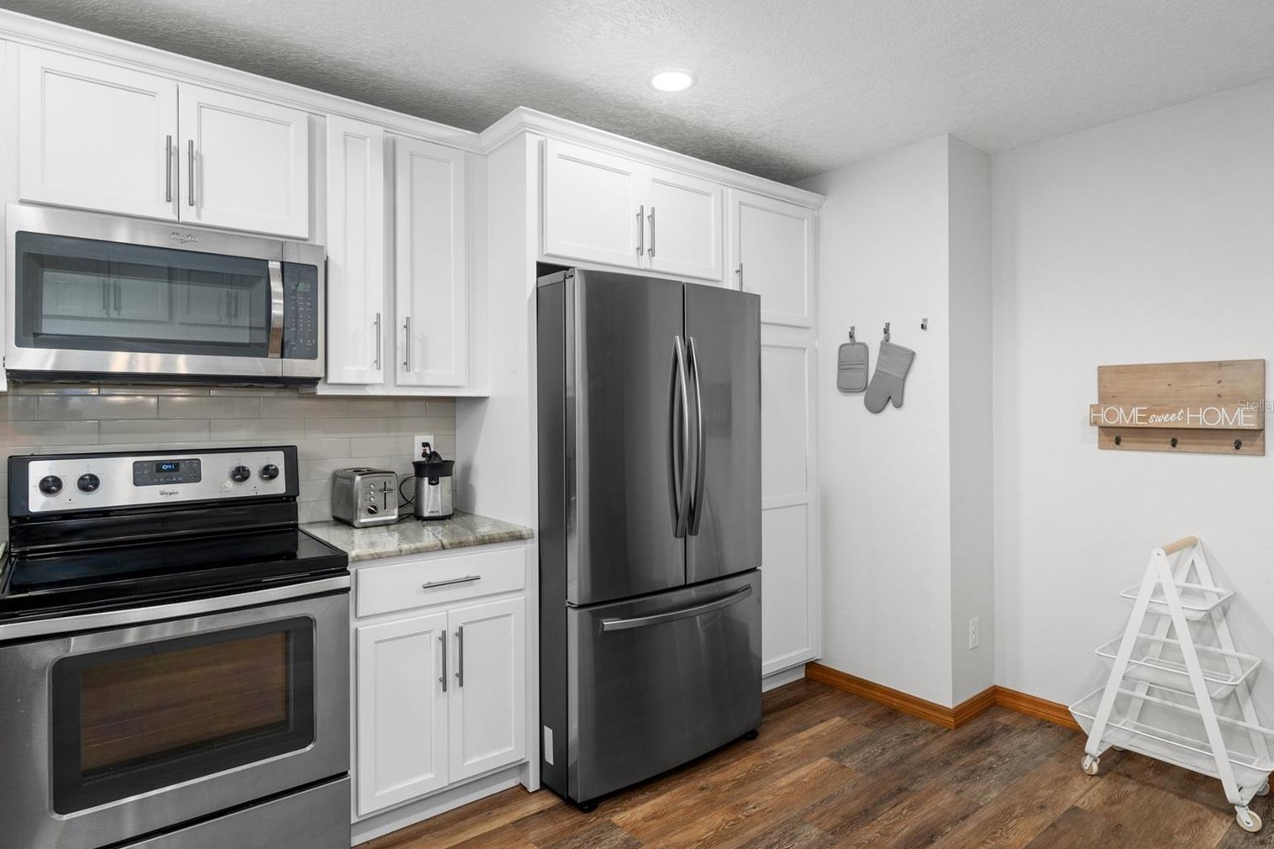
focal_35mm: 19
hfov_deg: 86.9
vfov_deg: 64.5
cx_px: 640
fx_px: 672
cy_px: 405
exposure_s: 1/1.25
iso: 320
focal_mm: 12
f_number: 8
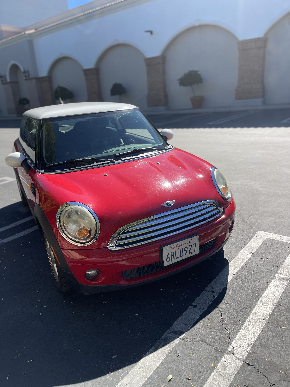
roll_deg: +4.3
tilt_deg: -18.3
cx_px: 145
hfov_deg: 53.1
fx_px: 290
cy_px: 194
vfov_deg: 67.3
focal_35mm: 26
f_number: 1.6
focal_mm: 5.1
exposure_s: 1/2545
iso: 50
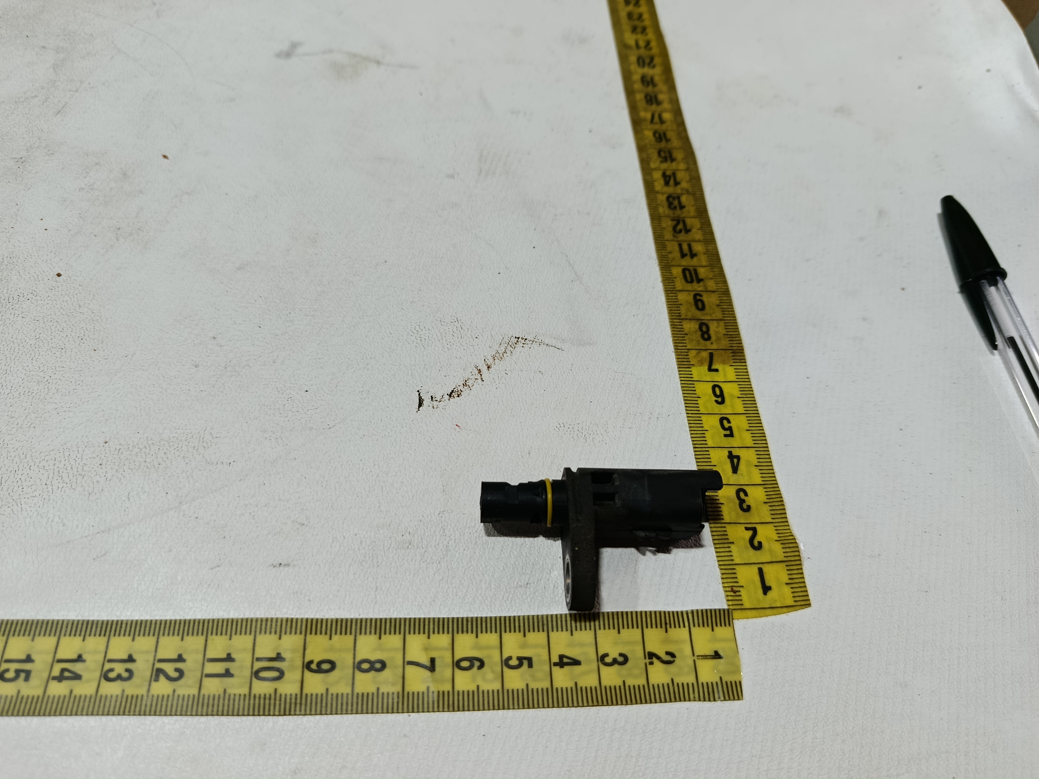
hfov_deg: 71.6
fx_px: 720
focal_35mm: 24
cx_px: 520
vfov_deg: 56.8
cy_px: 390
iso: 156
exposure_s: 1/120
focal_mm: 5.24
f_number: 1.7
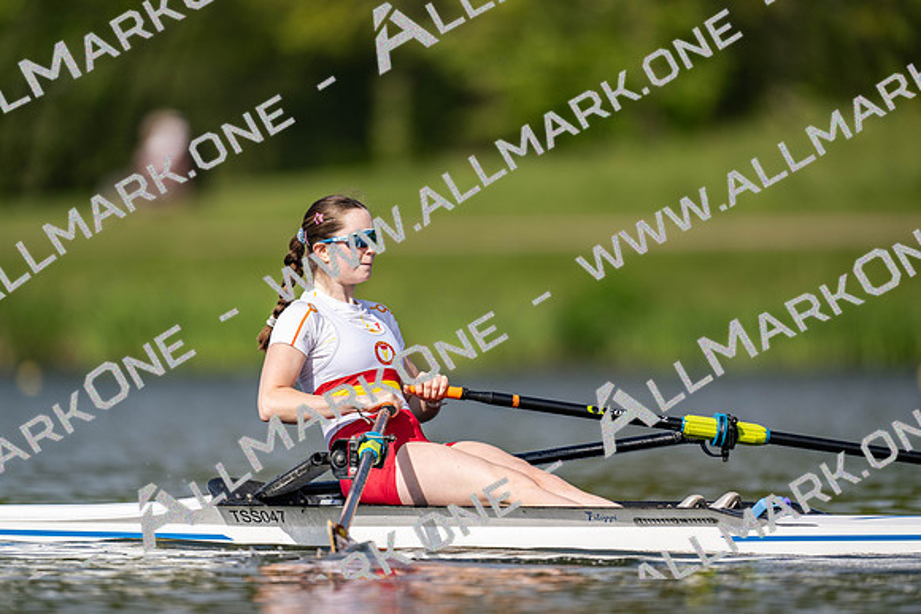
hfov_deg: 3.4
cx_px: 460
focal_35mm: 600
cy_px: 307
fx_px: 15353
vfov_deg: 2.3
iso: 200
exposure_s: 1/2500
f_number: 4
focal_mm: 600
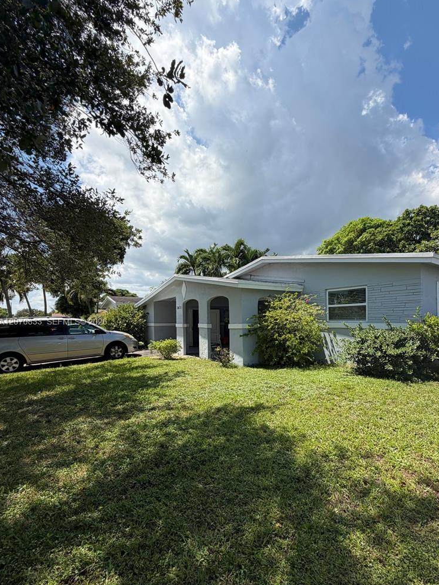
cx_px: 264
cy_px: 323
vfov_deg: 90.7
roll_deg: +0.4
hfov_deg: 73.9
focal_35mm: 17
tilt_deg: +0.4
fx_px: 287
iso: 20
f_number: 2.2
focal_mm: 2.22
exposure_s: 1/779
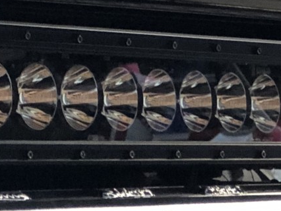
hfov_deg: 7.2
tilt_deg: +6.1
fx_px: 2225
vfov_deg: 5.3
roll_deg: -2.0
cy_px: -209
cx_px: -60
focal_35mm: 274
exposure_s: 1/30
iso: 250
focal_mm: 6.6
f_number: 2.8
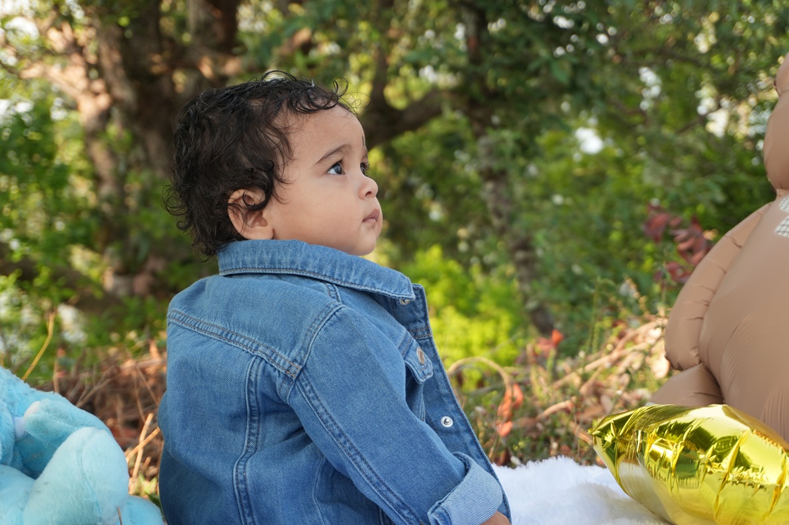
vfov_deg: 18.2
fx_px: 1643
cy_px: 262
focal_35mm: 75
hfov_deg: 27.0
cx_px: 394
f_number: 5.6
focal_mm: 50
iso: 250
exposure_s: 1/160
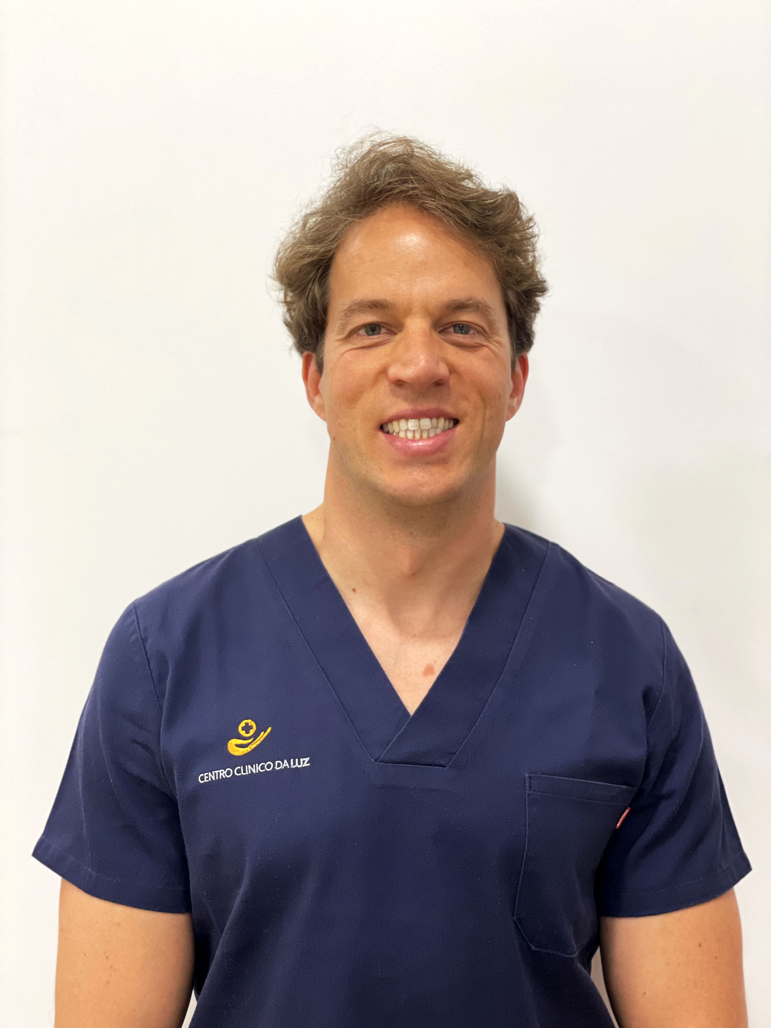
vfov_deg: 36.8
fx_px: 1544
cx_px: 386
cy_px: 514
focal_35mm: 52
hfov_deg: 28.0
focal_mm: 6
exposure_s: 1/33
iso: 125
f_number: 2
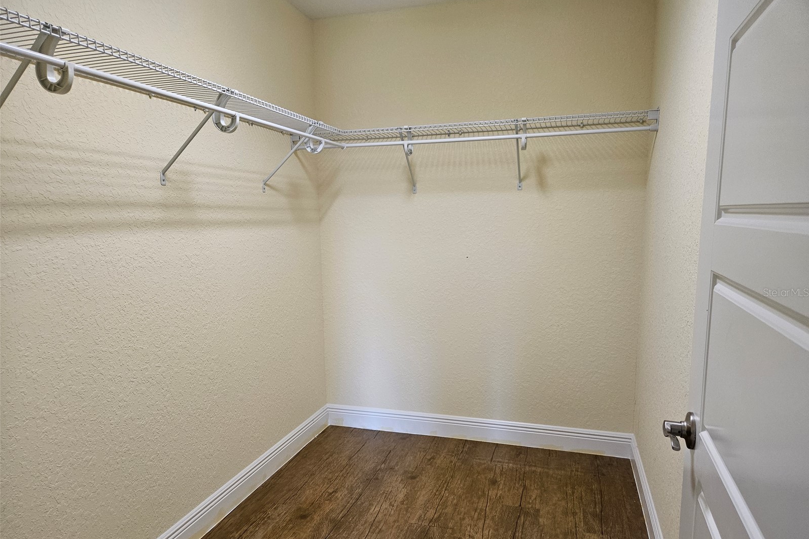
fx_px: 539
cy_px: 292
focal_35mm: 24
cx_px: 405
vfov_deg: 53.1
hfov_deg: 73.7
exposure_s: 1/120
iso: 320
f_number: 1.8
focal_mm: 5.4
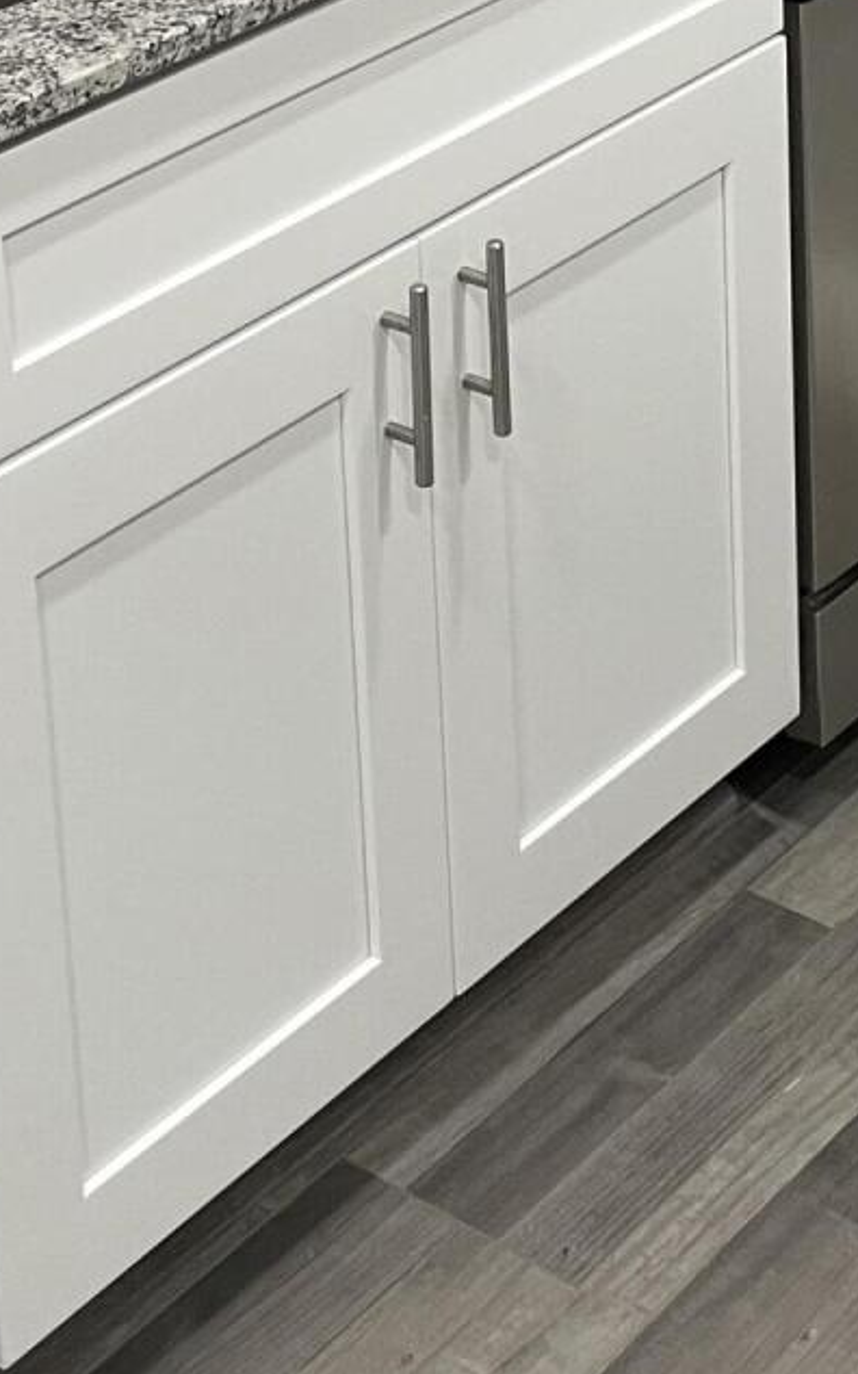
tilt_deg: -16.2
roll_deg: +2.0
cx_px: 518
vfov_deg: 22.2
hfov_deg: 15.0
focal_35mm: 87
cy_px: -219
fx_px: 3256
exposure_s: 1/60
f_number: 1.6
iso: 80
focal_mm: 4.2
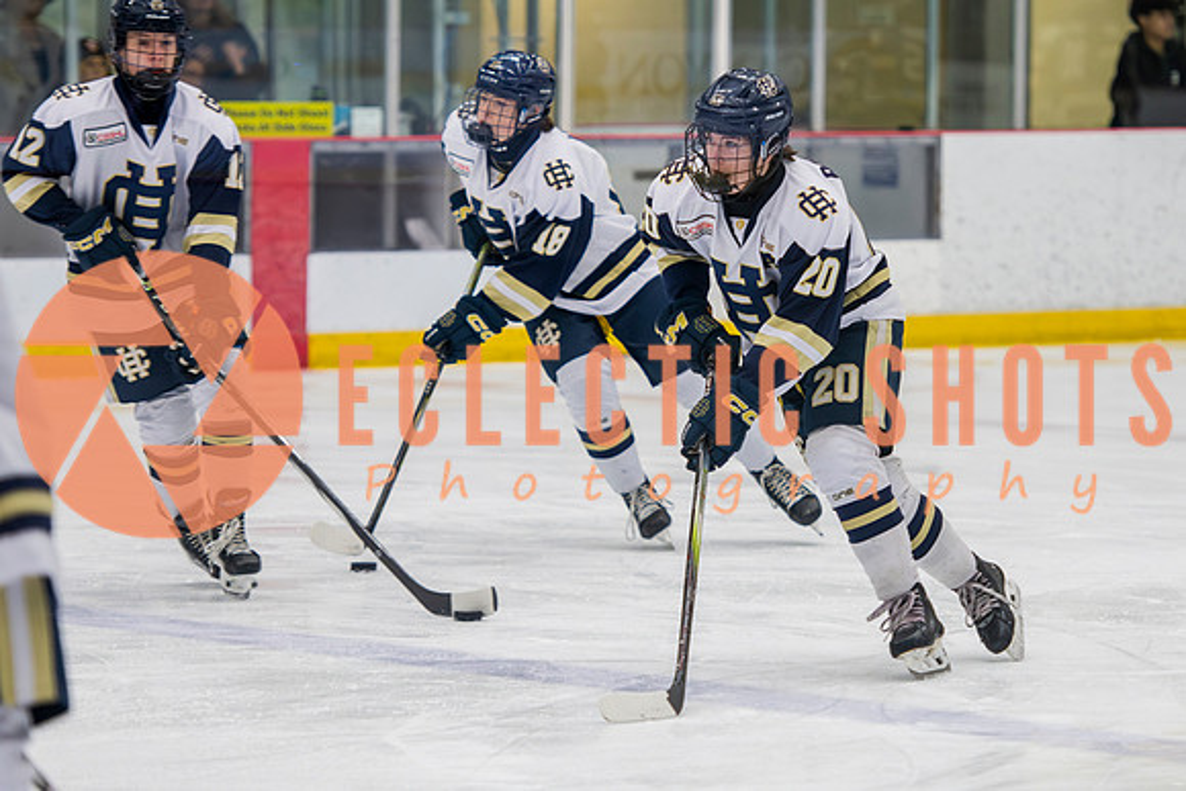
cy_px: 393
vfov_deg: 6.2
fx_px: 7348
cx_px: 711
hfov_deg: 9.2
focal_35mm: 223
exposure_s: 1/640
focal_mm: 135
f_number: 3.2
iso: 2000
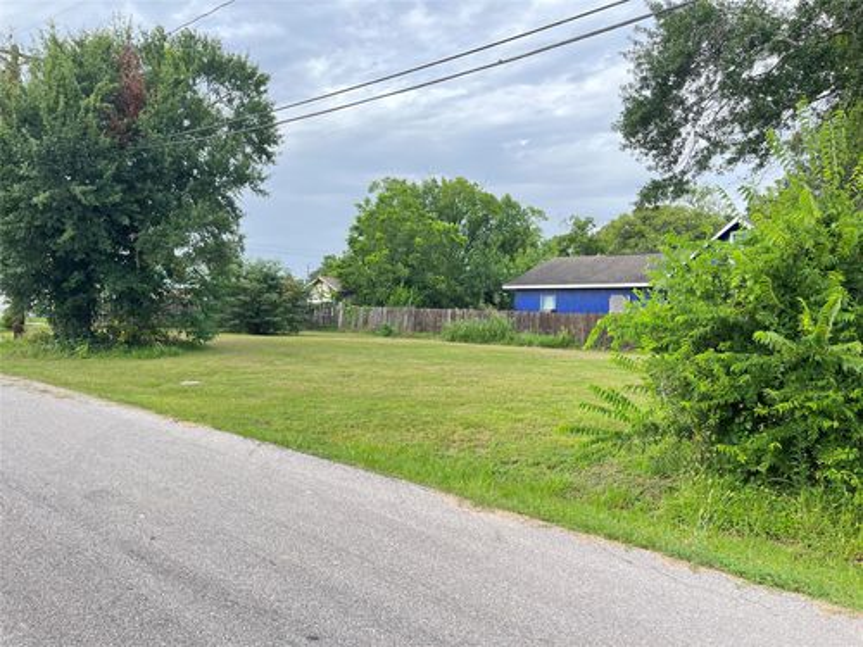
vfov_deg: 53.1
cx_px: 432
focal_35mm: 26
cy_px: 324
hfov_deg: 67.3
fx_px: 648
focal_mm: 5.1
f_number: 1.6
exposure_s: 1/400
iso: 50
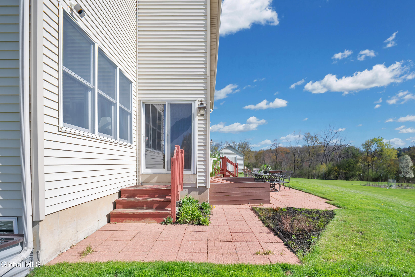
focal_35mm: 16
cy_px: 138
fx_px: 184
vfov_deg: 73.8
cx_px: 208
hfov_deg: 96.7
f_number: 4
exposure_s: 1/8000
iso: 500
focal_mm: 16
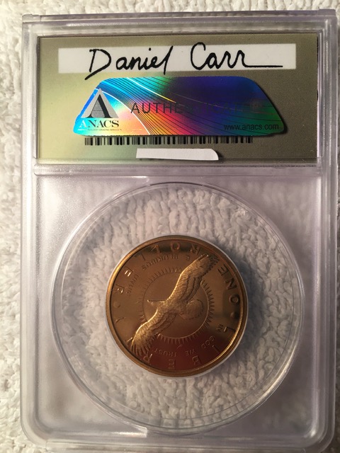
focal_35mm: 29
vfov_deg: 61.7
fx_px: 380
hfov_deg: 48.2
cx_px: 170
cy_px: 226
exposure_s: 1/40
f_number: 2.2
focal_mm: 4.15
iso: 25
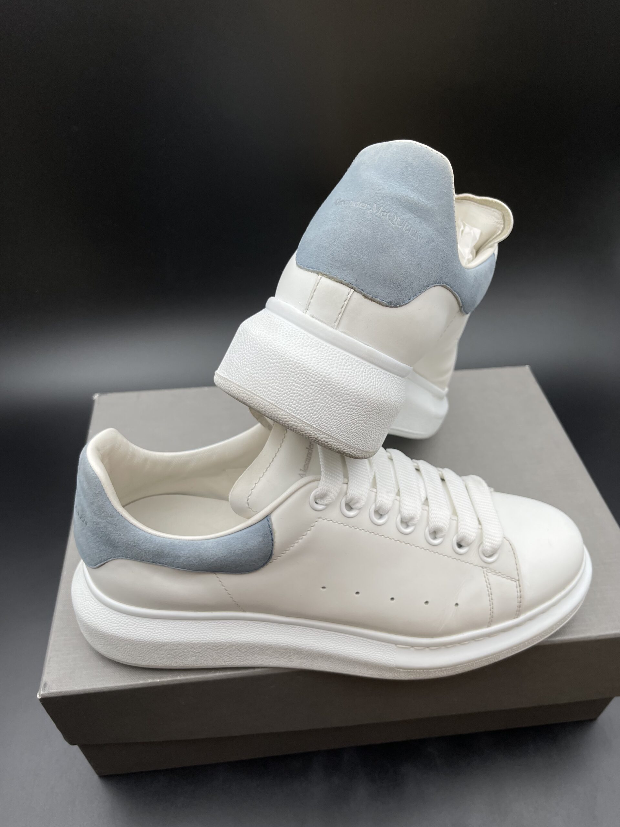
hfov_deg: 53.1
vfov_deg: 67.3
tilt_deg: -45.9
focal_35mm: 26
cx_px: 310
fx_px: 621
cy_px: 414
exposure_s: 1/908
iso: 32
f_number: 1.6
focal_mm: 5.1
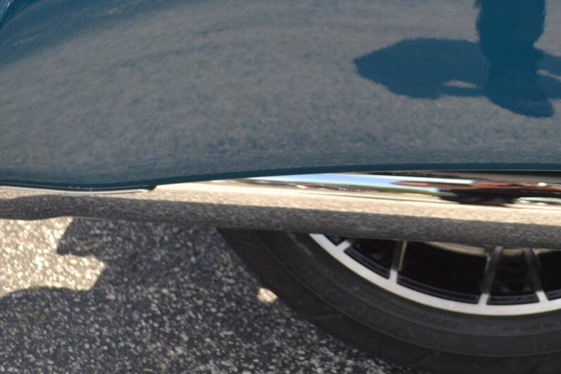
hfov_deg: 20.4
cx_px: 502
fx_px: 1526
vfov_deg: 13.6
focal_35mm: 98
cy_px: -58
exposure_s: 1/200
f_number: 4.2
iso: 100
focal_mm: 26
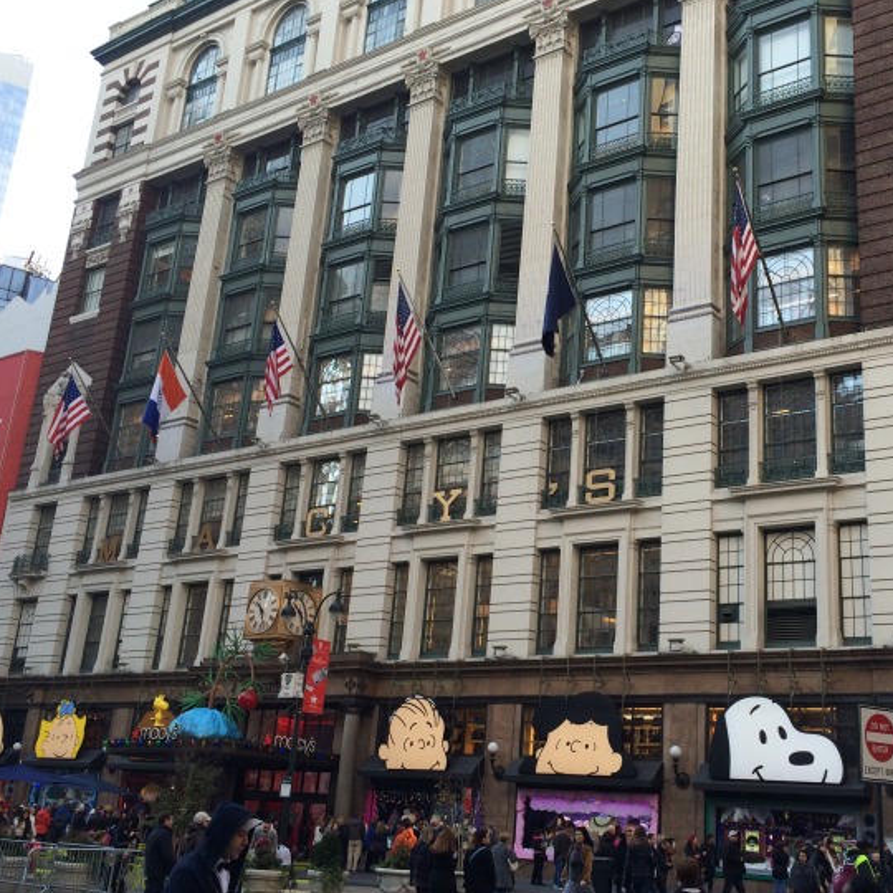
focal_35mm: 38
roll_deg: -2.1
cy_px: 437
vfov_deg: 43.9
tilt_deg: +16.9
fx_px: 1109
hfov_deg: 43.4
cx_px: 569
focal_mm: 4.15
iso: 32
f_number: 2.2
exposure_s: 1/363
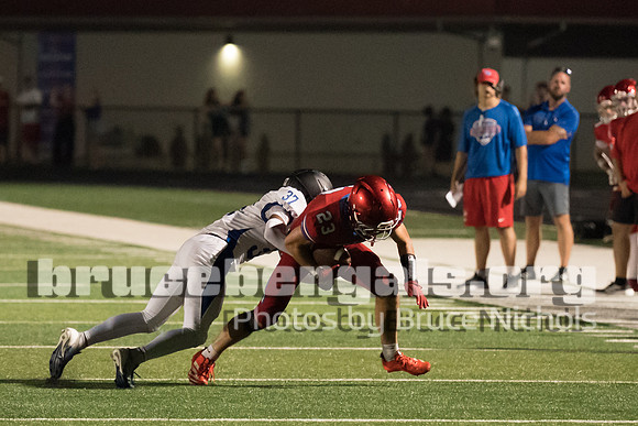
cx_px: 339
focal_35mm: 379
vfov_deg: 3.6
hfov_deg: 5.4
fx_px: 6717
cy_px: 207
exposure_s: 1/1250
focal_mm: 164
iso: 12800
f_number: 2.8
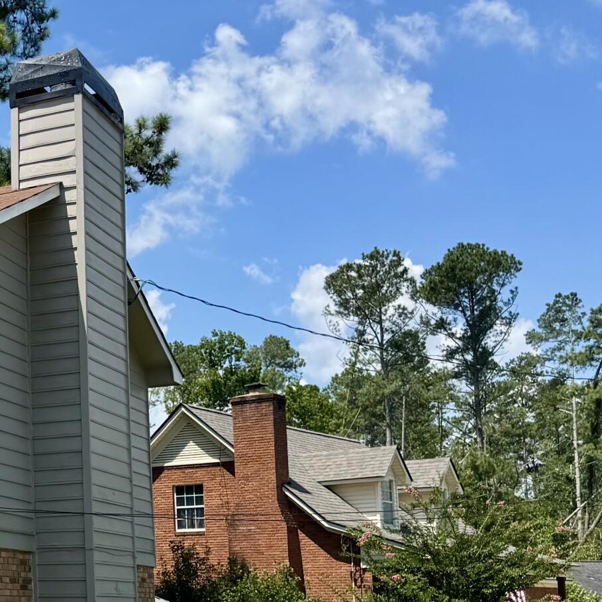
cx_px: -256
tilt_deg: +8.1
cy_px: 430
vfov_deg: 24.5
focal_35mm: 70
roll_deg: +0.5
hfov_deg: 21.4
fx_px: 1377
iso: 80
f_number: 1.78
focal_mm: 6.76
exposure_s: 1/4049
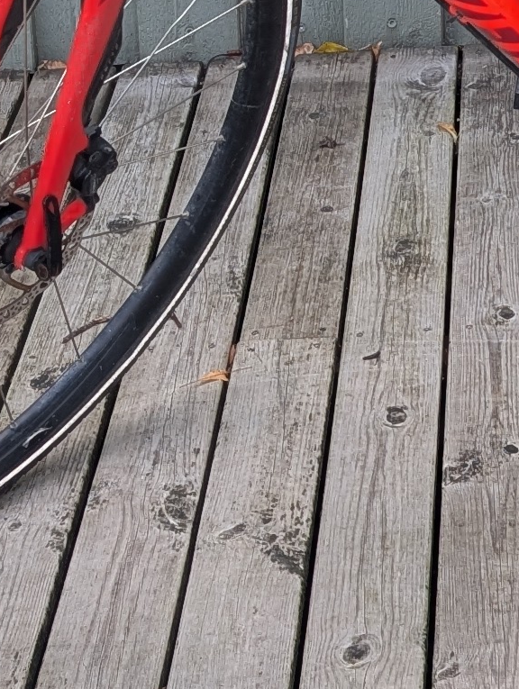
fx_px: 2552
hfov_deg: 11.3
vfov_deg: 14.5
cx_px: 665
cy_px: -289
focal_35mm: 128
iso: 19
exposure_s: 1/68.5
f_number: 1.68
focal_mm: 6.9
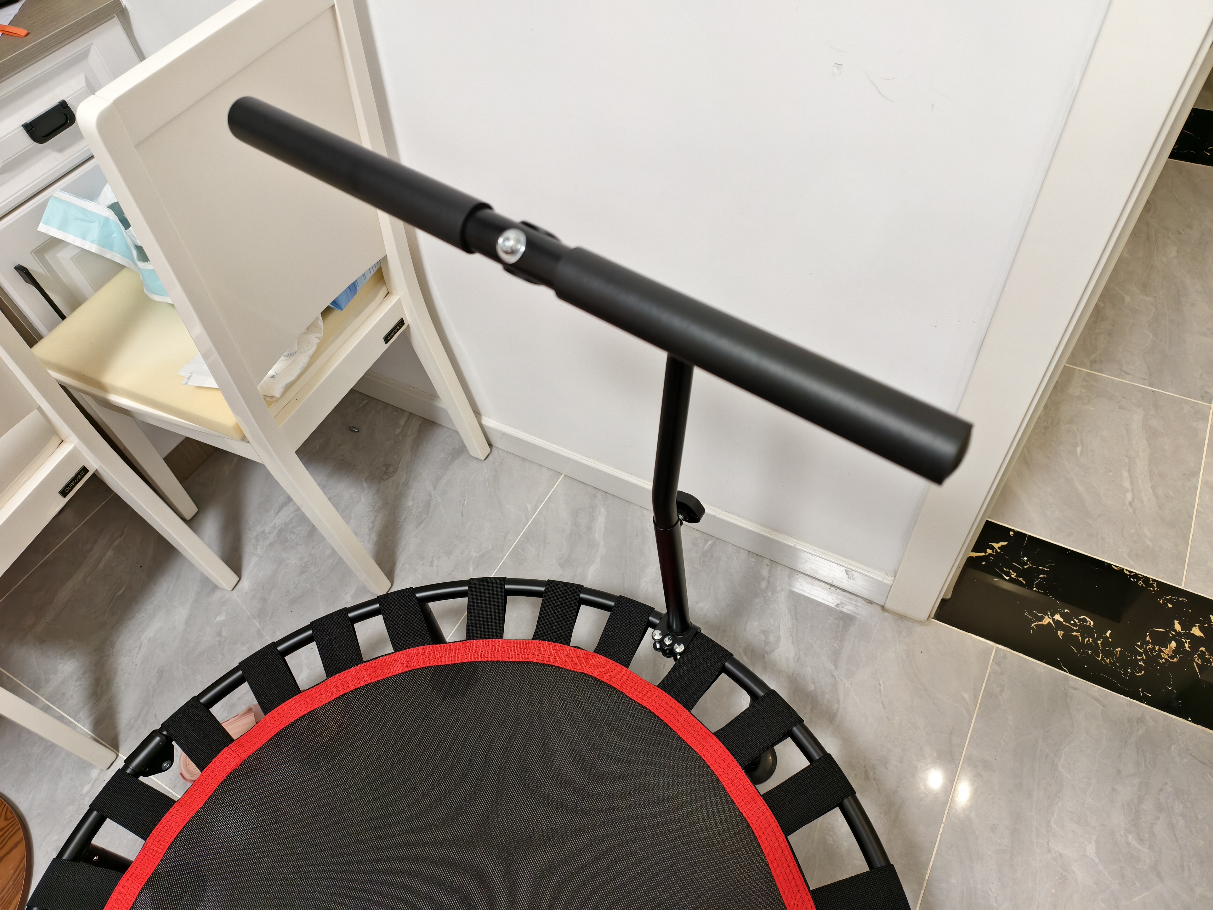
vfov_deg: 58.9
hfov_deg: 73.9
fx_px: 806
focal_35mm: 23
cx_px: 606
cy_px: 455
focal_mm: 6.54
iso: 366
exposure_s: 1/50
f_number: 1.57
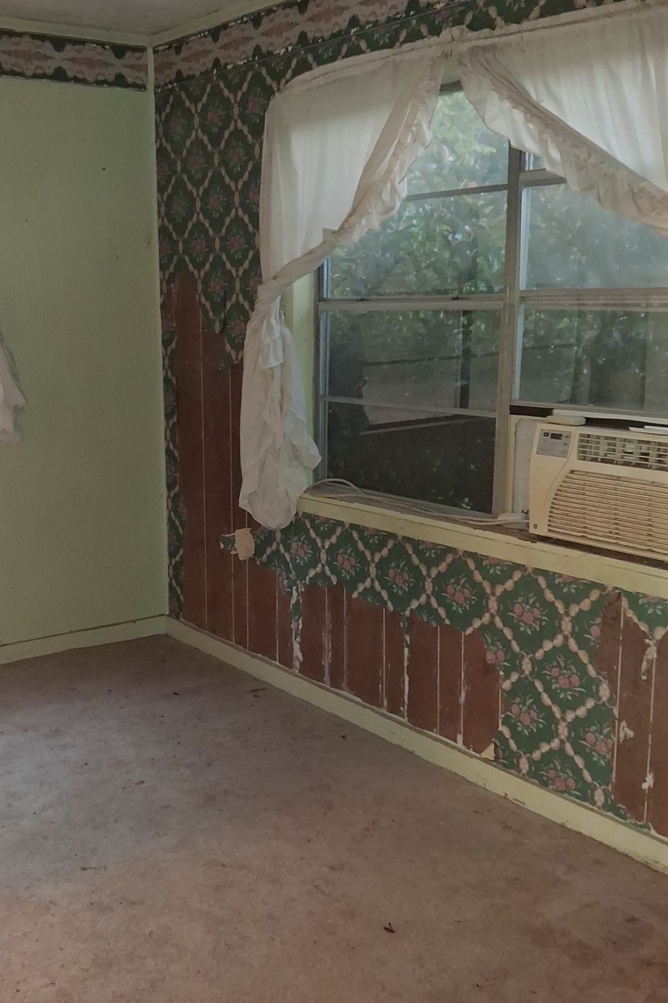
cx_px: 224
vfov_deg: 49.5
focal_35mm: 39
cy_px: 553
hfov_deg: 33.9
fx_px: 1086
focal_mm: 4
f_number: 1.8
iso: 25
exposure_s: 1/20
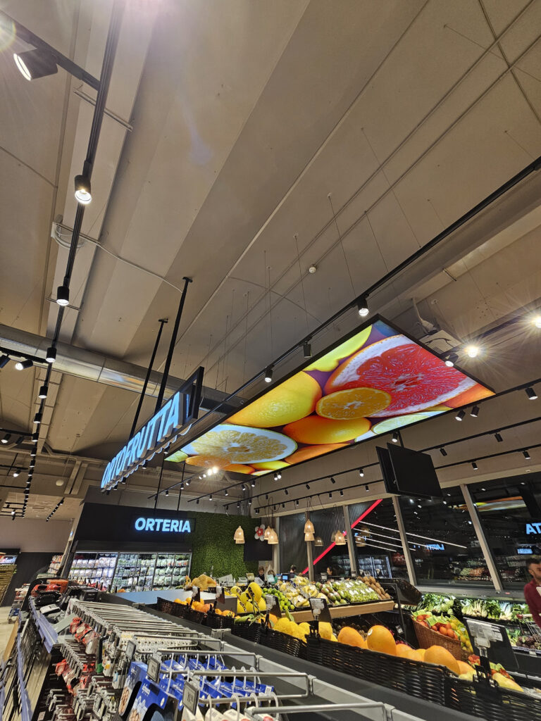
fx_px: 271
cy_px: 360
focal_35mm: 13
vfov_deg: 106.2
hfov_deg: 89.9
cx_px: 270
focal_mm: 2.2
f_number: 2.2
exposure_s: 1/50
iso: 64
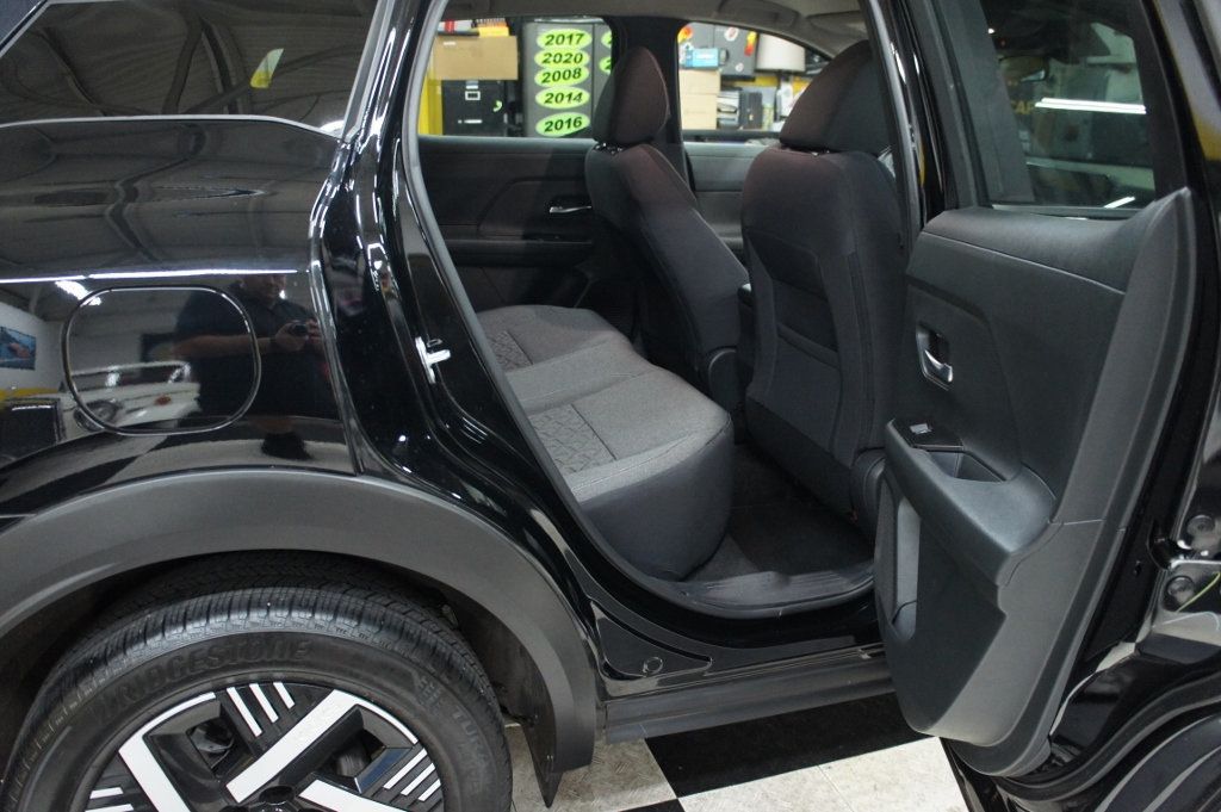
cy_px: 406
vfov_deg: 47.9
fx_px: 915
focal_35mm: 27
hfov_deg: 67.4
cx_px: 610
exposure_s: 1/30
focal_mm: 18
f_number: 3.5
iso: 1600
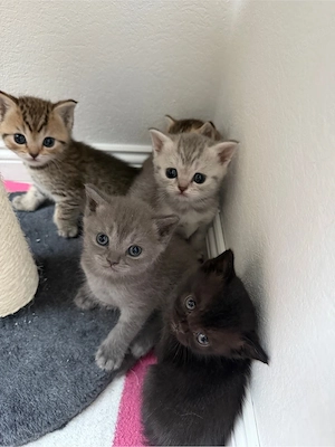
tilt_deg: -48.6
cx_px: 168
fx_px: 310
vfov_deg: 71.6
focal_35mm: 24
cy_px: 224
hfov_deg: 56.8
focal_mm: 6.76
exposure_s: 1/40
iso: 800
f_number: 1.78
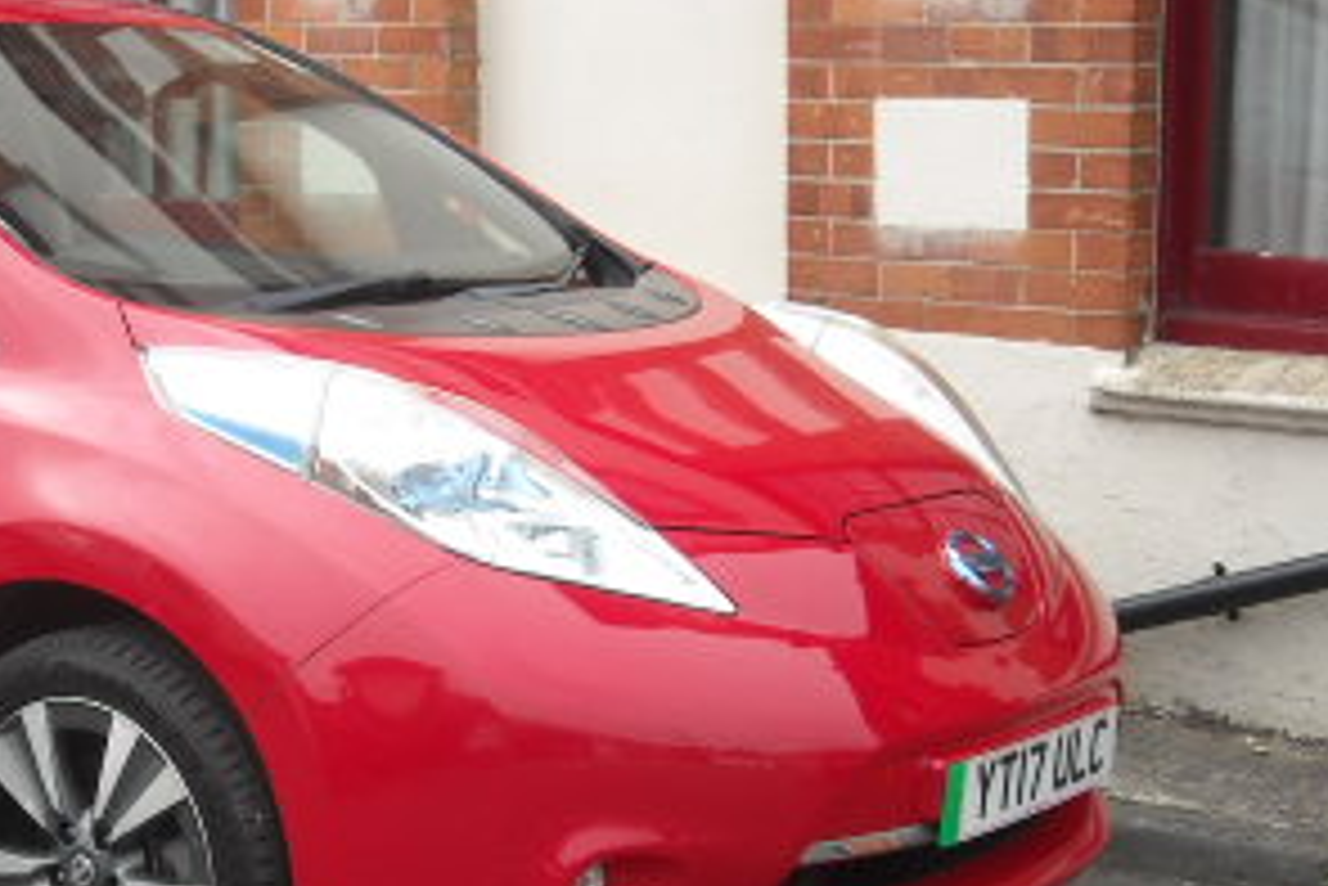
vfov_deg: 17.3
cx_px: 59
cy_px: 553
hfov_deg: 24.7
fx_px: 2916
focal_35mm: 79
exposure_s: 1/353
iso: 64
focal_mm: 5.7
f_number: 2.8
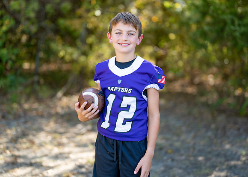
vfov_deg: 25.0
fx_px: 399
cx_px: 126
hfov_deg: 34.5
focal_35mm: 57
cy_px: 82
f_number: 1.2
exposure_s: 1/2000
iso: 100
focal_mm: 50
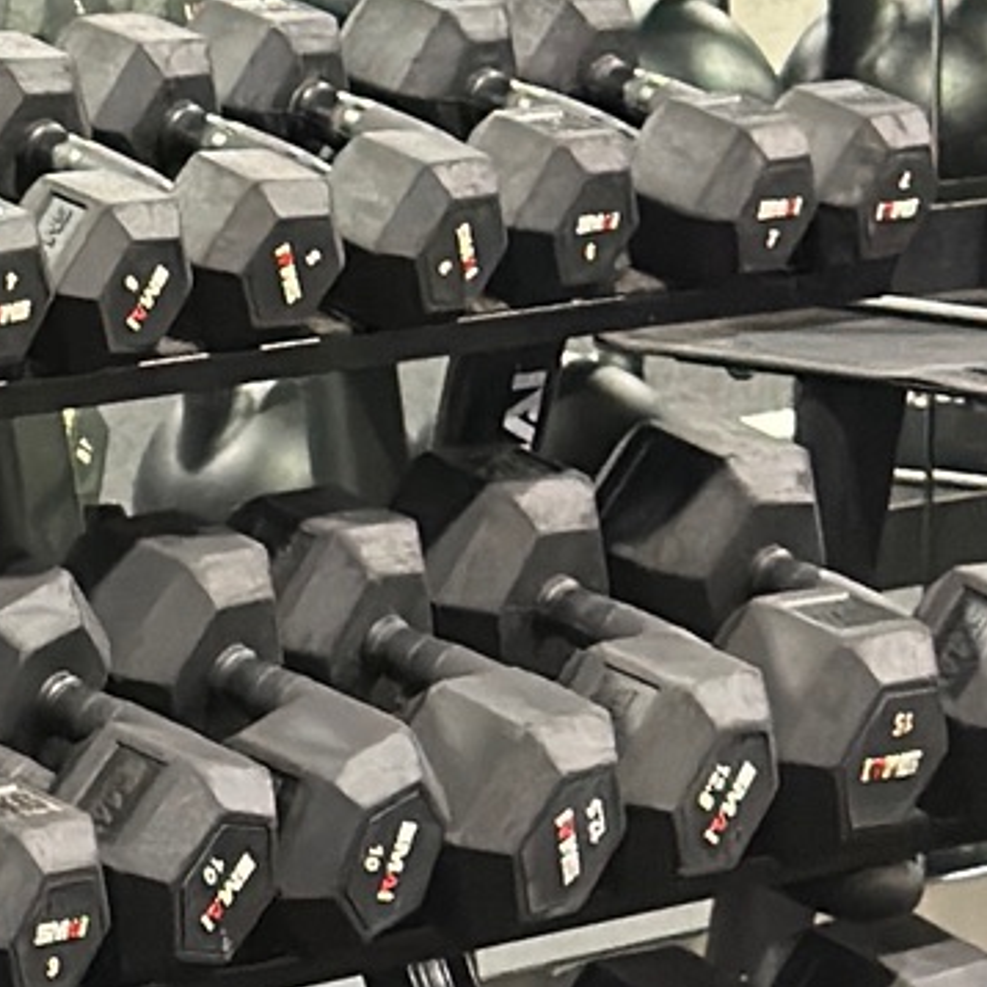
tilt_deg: -4.5
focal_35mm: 243
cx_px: -1056
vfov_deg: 7.2
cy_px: 33
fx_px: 7839
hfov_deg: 6.9
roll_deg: -0.1
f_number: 1.78
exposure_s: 1/50
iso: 320
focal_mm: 6.86
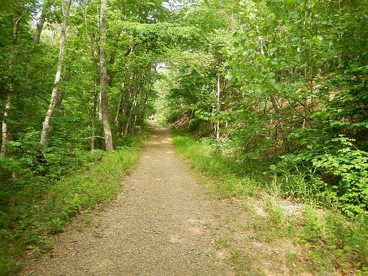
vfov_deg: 49.7
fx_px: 298
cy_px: 138
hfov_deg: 63.4
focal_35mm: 28
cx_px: 184
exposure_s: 1/250
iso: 360
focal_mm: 5
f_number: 3.9
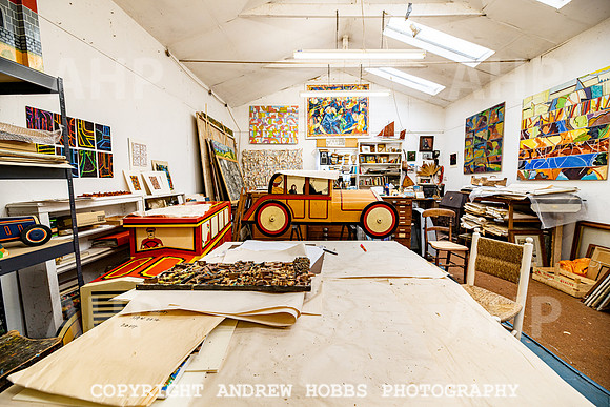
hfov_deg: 104.2
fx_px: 237
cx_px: 305
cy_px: 204
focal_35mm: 14
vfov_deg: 81.2
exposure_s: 1/30
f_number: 5.6
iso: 64
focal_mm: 14
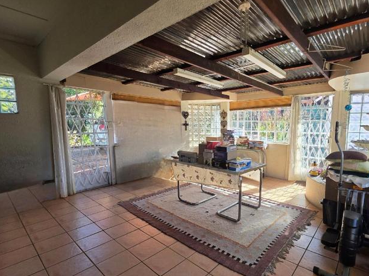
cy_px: 149
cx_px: 220
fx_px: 181
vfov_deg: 74.6
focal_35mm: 17
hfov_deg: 89.9
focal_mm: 2.2
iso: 50
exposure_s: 1/101
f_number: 1.9
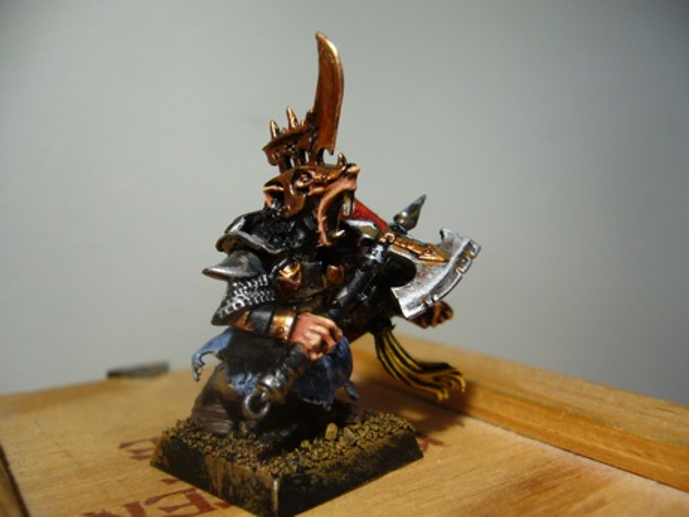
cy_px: 258
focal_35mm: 35
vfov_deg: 40.7
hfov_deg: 52.6
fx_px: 697
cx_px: 344
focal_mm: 5.8
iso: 100
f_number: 2.8
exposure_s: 1/15
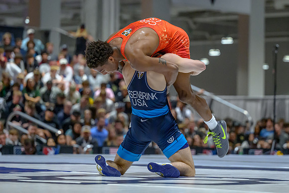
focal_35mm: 167
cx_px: 162
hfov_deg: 12.3
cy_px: 79
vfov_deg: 8.2
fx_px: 1339
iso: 5600
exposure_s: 1/640
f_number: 2.8
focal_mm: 120
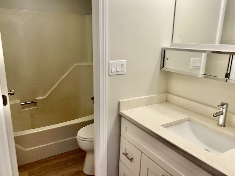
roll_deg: -3.4
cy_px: 88
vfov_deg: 53.1
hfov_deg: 67.3
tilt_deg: -8.3
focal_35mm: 26
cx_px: 118
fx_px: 177
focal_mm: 5.7
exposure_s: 1/120
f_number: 1.5
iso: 50
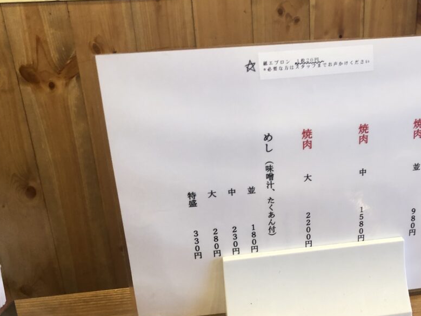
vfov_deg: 31.3
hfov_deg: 40.4
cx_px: 303
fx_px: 559
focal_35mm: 46
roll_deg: +2.2
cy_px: 209
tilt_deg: -26.4
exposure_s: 1/25
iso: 40
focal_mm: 4
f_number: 1.8
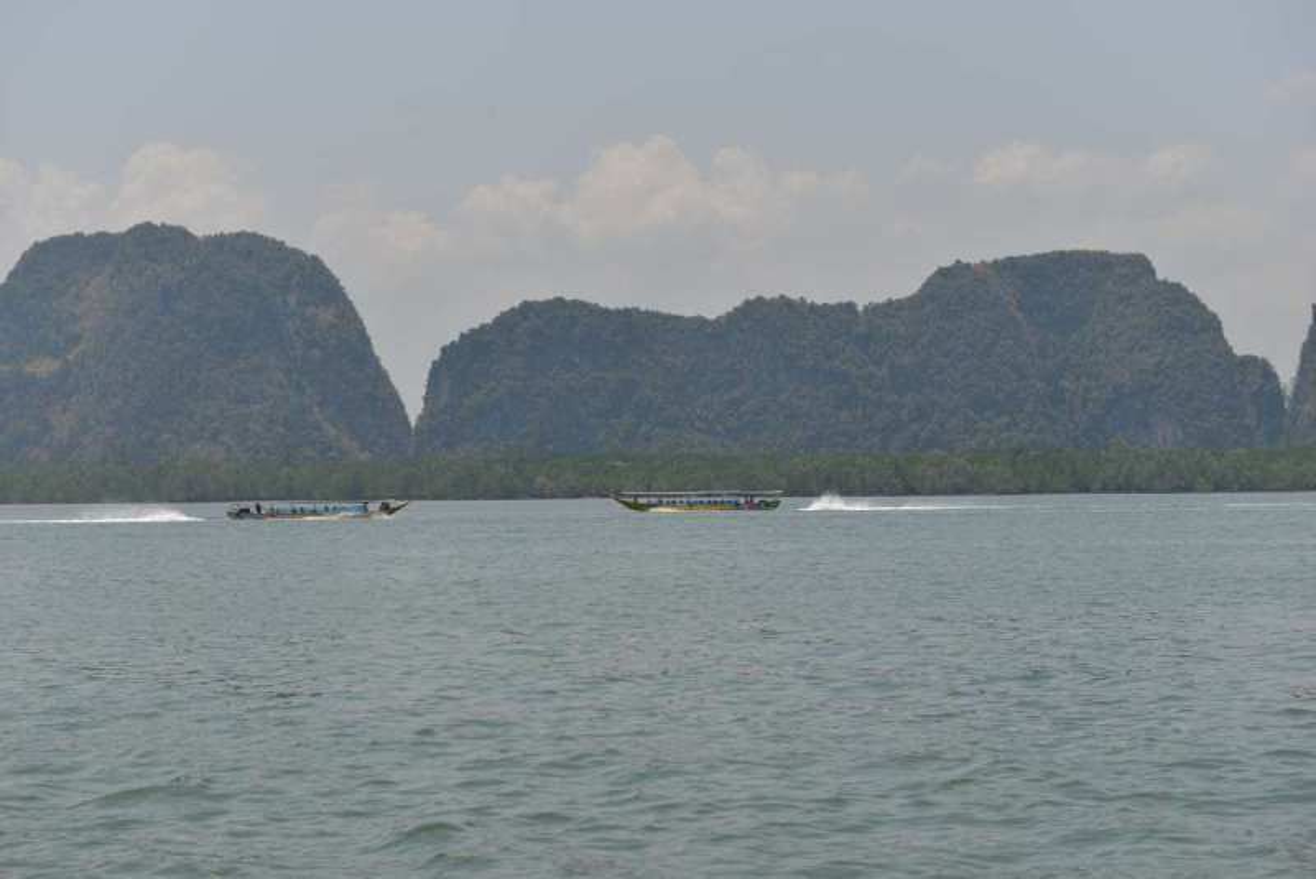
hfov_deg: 28.8
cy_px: 440
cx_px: 658
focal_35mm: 70
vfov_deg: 19.5
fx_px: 2560
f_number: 8
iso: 100
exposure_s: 1/250
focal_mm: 70
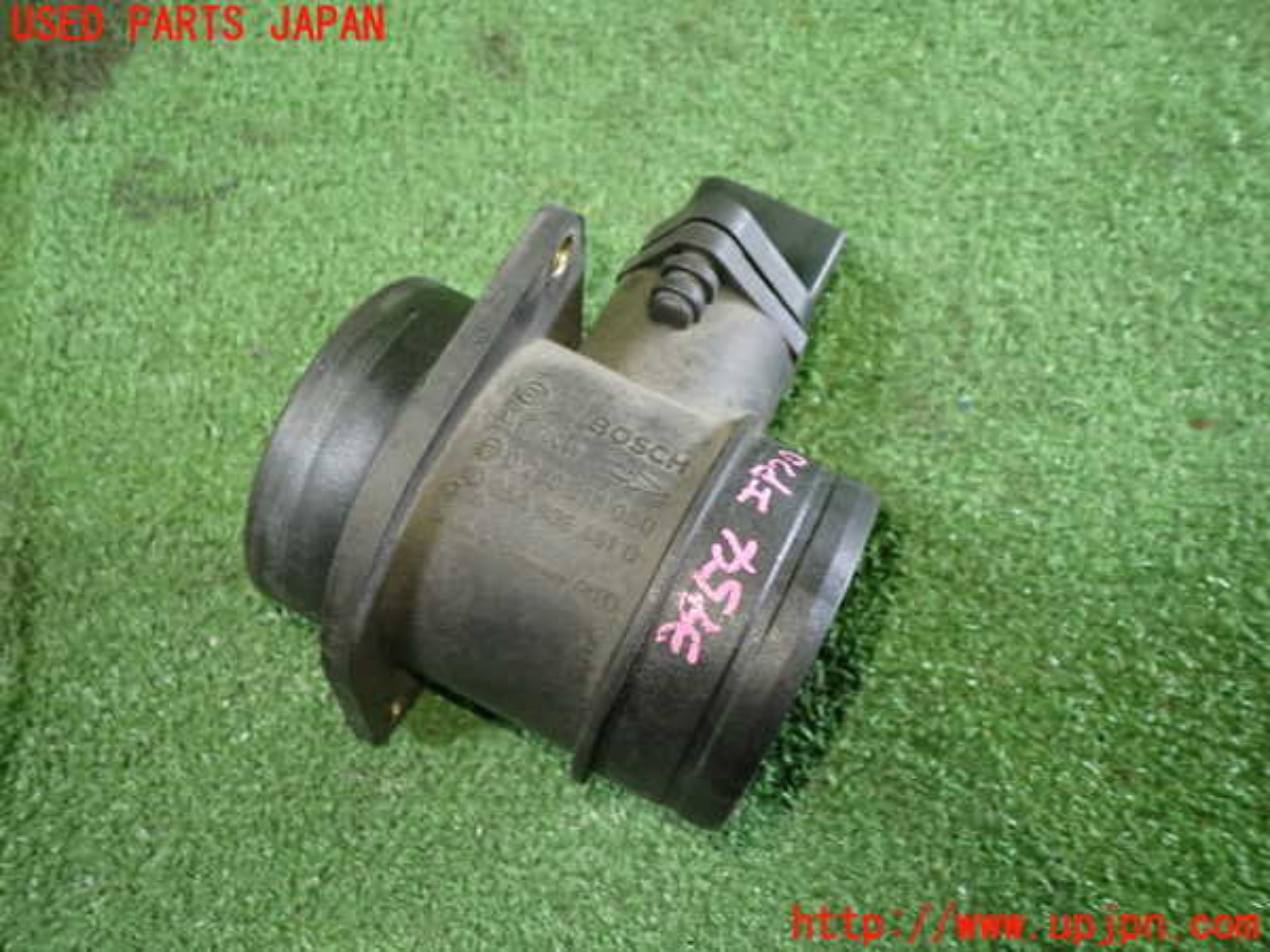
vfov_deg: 46.8
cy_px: 476
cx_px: 635
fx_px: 1101
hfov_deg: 60.0
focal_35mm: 30
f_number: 2.3
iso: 400
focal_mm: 5.4
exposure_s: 1/30
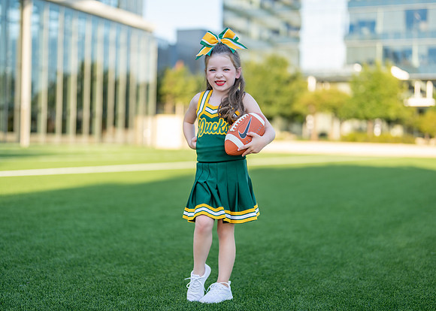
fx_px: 695
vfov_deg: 25.2
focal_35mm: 56
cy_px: 156
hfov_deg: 34.8
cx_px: 221
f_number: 1.2
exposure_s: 1/1250
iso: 100
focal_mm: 50
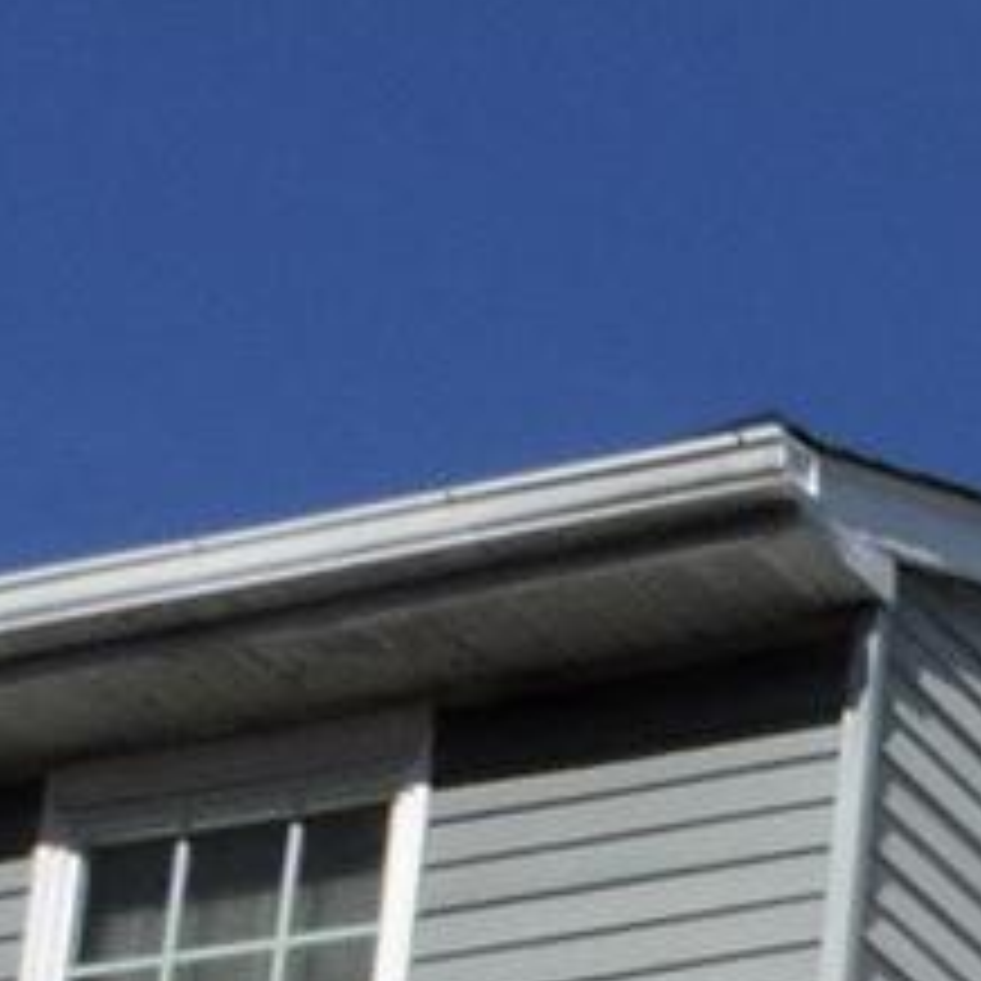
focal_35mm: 199
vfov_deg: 7.9
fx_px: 6380
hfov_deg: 7.8
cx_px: 2826
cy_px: 2700
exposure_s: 1/1250
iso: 100
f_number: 4.8
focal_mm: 4.3
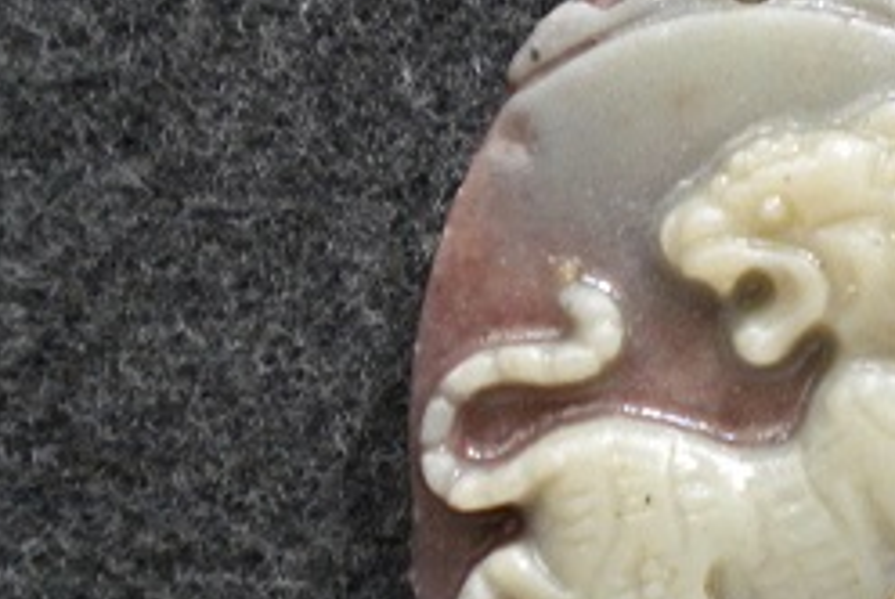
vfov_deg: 13.3
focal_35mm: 103
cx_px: 722
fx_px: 2564
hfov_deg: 19.6
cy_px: 328
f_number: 3.5
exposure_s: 1/56.7
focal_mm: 7.4
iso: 342
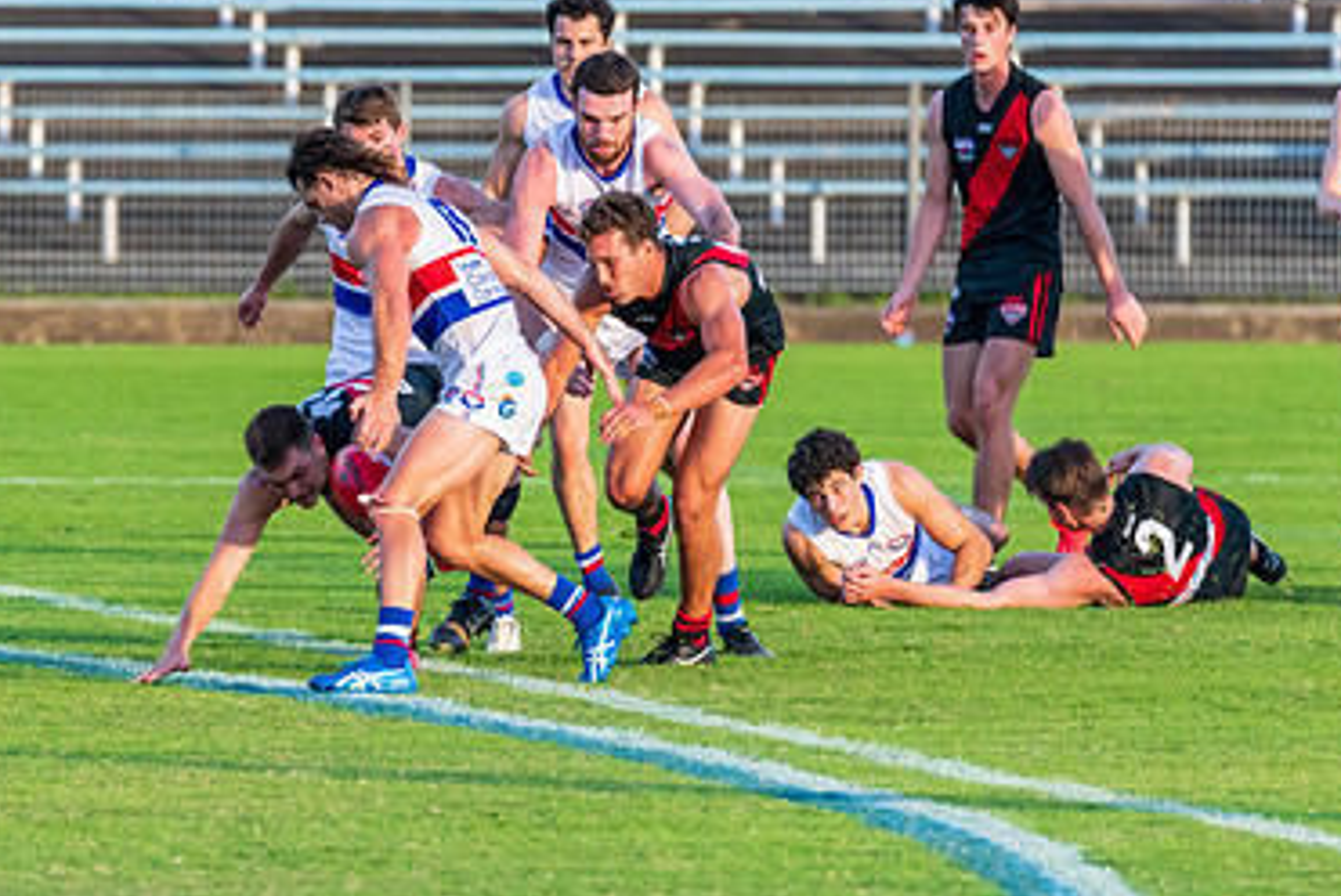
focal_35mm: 799
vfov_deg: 1.7
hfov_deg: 2.6
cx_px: 437
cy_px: 525
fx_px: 29785
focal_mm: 460
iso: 1000
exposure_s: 1/800
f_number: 6.3
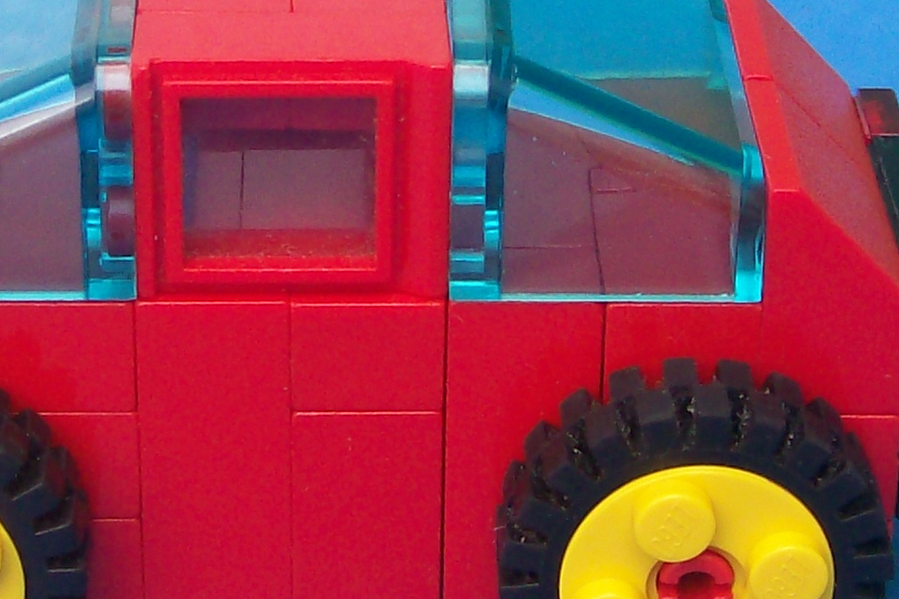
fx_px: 3095
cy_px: 197
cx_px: 276
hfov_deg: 16.5
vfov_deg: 11.0
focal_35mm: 124
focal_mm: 6
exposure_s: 1/174
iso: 80
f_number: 2.7
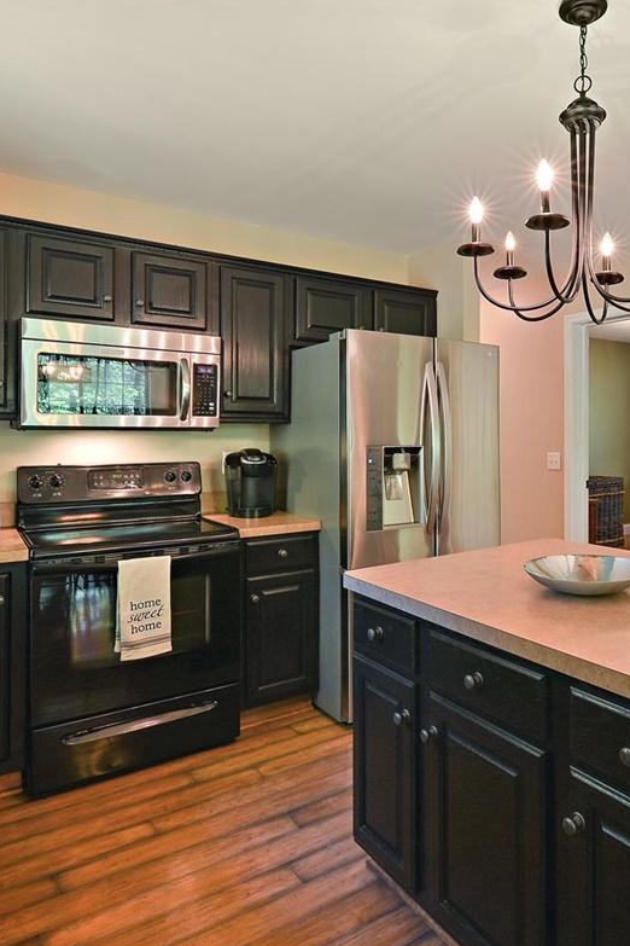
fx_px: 604
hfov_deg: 52.7
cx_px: 472
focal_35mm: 23
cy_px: 466
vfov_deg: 76.1
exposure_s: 4
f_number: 11
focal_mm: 15
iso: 200
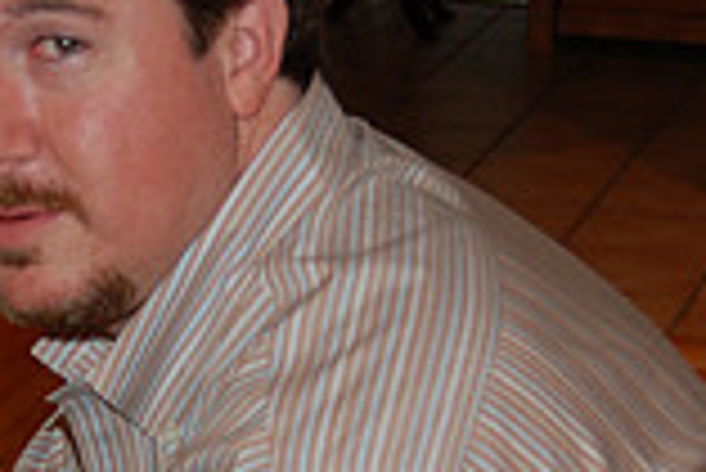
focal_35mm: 177
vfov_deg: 7.7
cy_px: 441
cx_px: 40
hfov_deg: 11.5
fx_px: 3474
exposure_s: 1/60
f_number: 4.5
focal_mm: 32
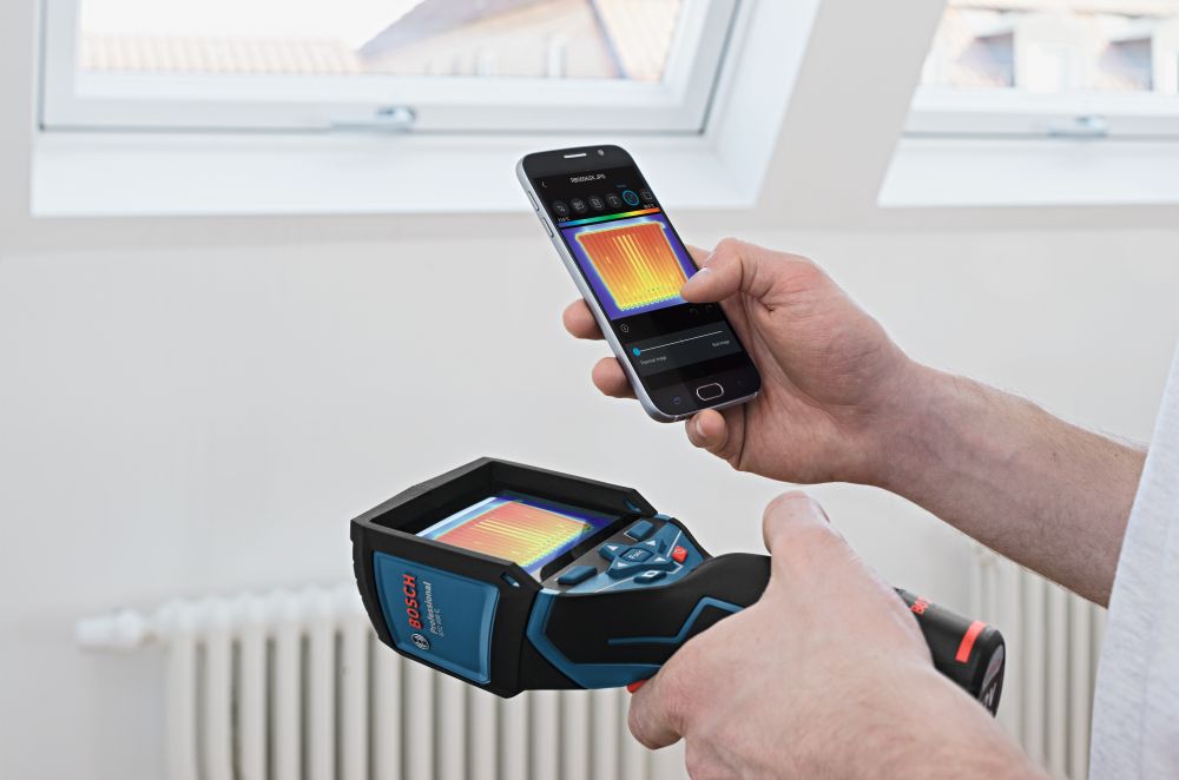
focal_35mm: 45
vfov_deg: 29.7
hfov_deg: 43.7
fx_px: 1470
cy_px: 390
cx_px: 590
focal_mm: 45
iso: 320
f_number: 9
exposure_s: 1/25
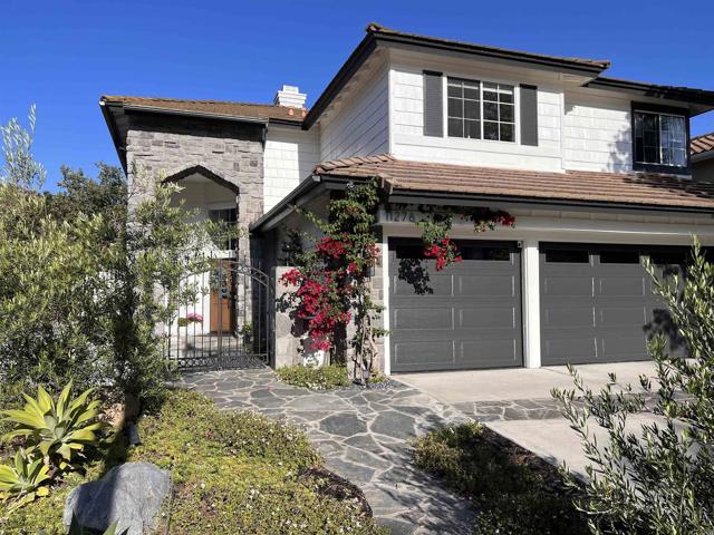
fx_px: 536
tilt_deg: +1.6
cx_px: 357
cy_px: 268
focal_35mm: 26
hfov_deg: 67.3
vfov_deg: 53.1
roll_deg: +0.0
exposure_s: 1/4115
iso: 50
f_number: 1.5
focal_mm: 5.7
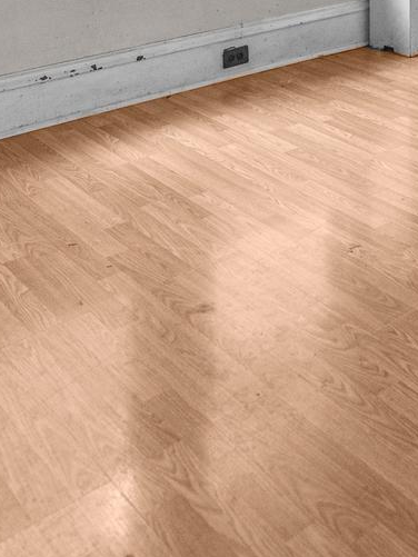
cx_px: 430
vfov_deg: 28.4
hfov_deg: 25.1
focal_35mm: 55
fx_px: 885
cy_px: -176
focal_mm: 14
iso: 800
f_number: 2.8
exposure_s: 1/125
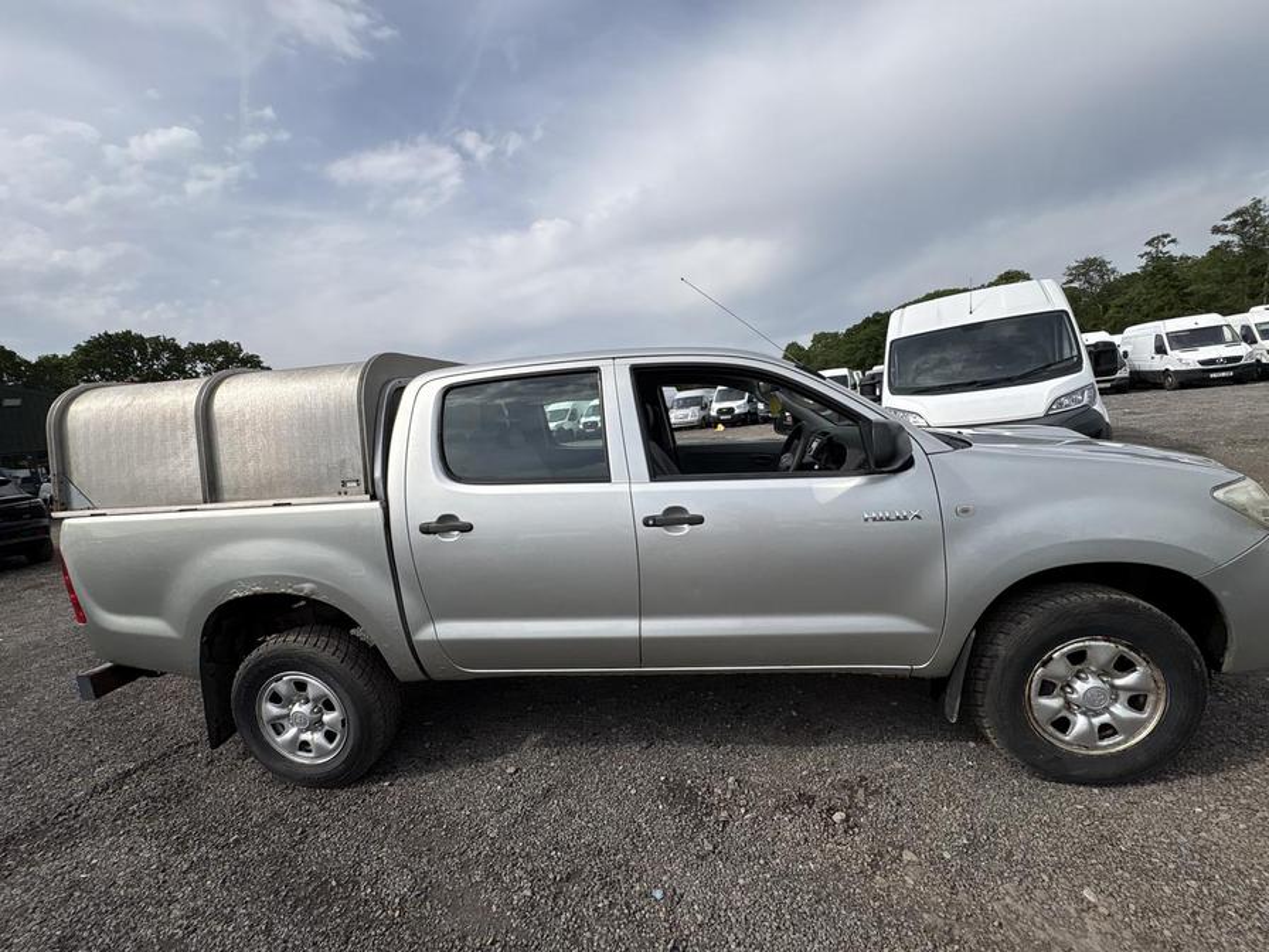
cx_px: 634
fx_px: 513
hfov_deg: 102.1
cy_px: 476
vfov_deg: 85.7
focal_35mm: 14
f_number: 2.2
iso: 50
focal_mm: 2.22
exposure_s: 1/2674
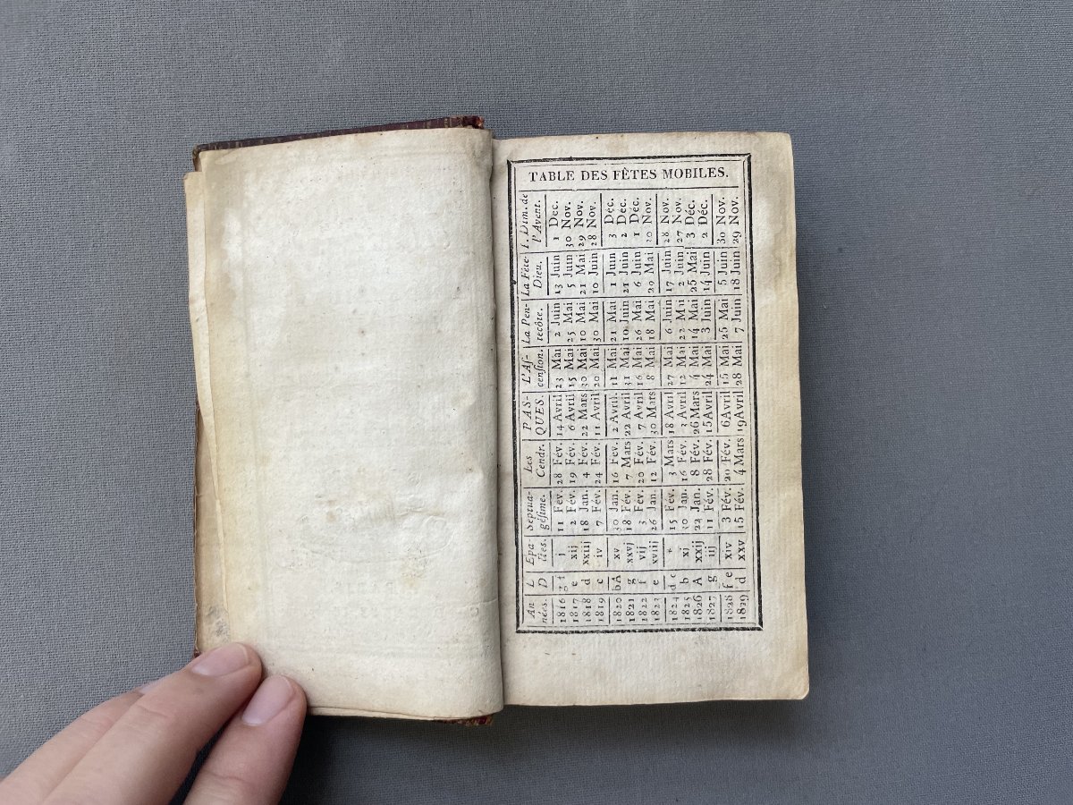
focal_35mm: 26
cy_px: 402
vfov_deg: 53.1
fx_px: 806
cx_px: 536
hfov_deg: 67.3
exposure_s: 1/102
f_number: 1.6
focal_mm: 4.2
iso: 125
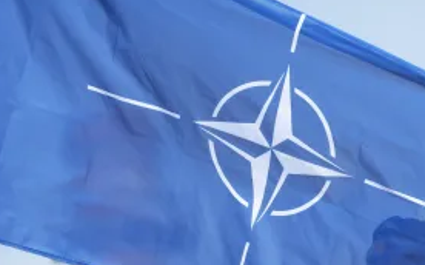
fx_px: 3507
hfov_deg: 6.9
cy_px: 193
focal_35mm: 303
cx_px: 300
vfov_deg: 4.3
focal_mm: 205
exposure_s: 1/640
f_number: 5.6
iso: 200
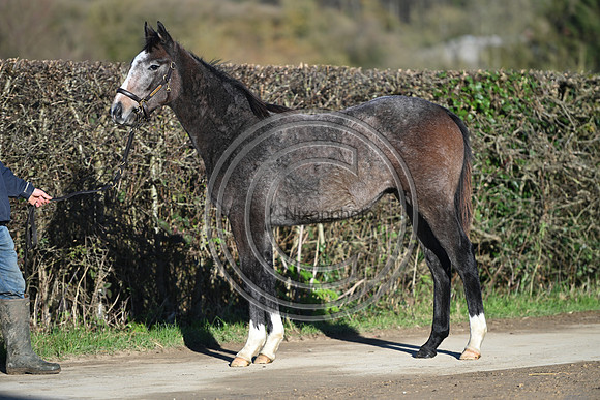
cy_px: 200
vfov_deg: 7.2
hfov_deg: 10.8
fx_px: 3167
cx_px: 300
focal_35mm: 190
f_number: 3.2
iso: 125
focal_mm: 190
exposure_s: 1/1250
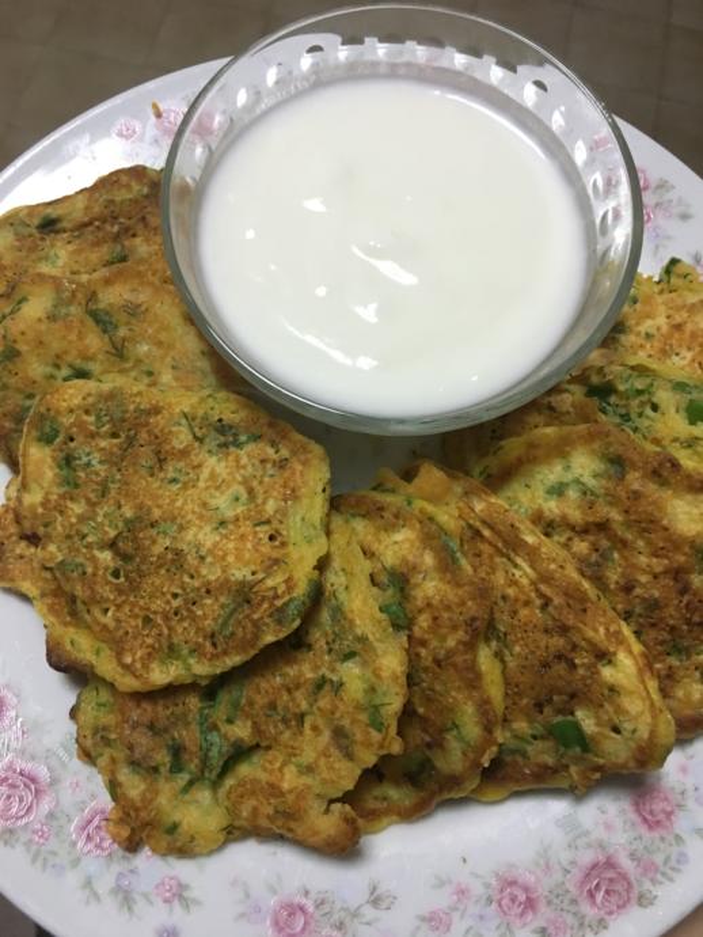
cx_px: 352
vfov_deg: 61.6
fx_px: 785
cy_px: 468
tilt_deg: -69.9
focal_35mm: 29
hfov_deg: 48.3
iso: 200
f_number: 2.2
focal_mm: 4.15
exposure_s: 1/33
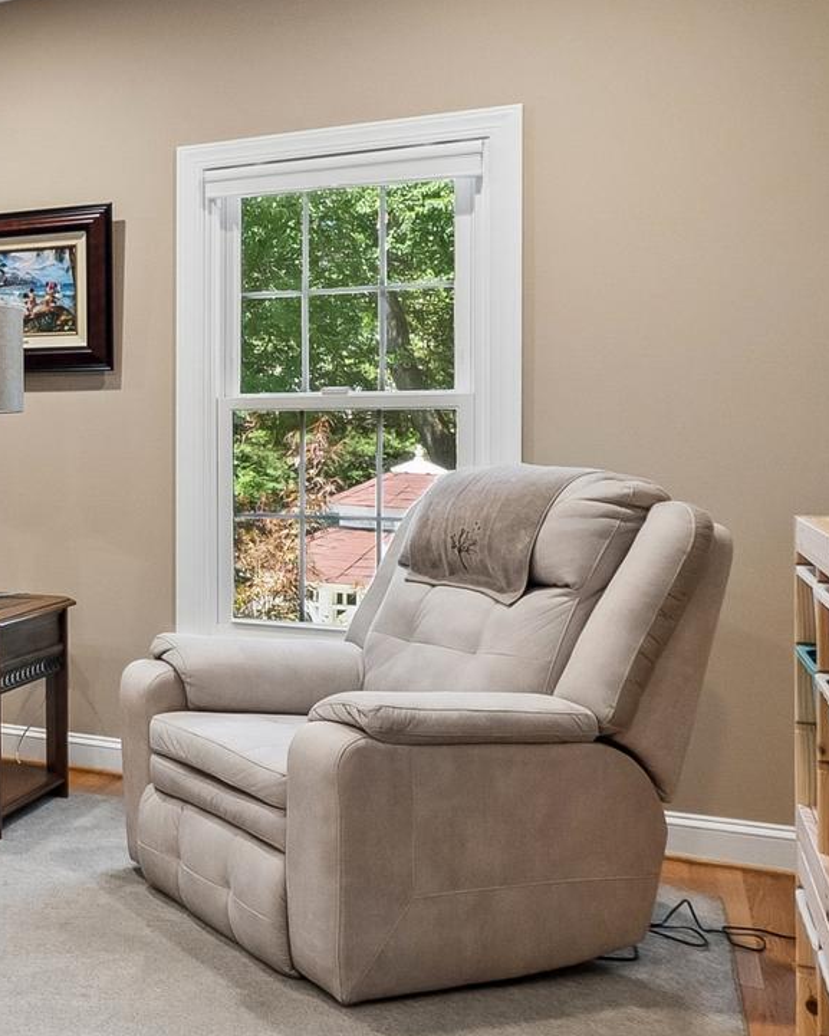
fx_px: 1227
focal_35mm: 40
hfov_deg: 29.0
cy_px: 488
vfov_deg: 45.8
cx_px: -292
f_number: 5.6
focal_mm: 10
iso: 400
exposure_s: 1/30
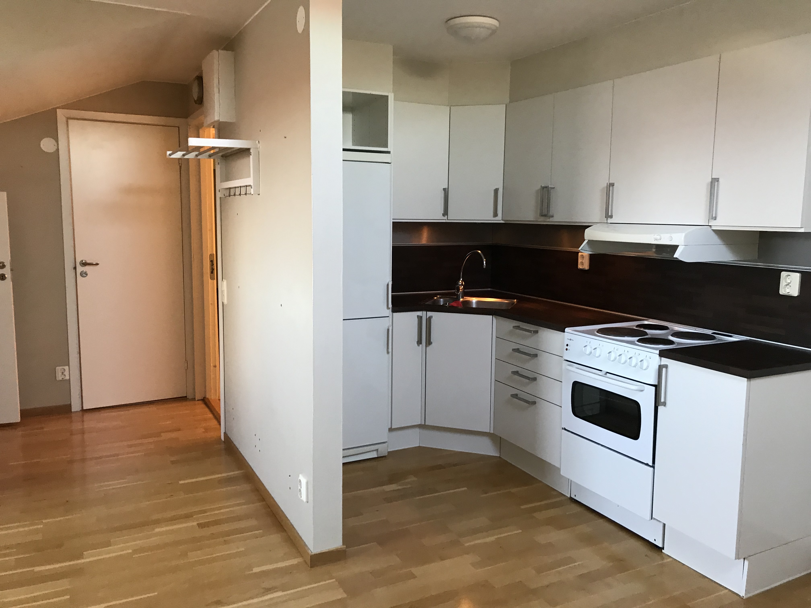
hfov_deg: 63.4
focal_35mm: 28
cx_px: 406
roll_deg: +0.0
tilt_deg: -7.8
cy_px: 304
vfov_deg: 49.7
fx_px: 656
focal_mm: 3.99
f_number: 1.8
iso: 50
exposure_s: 1/17
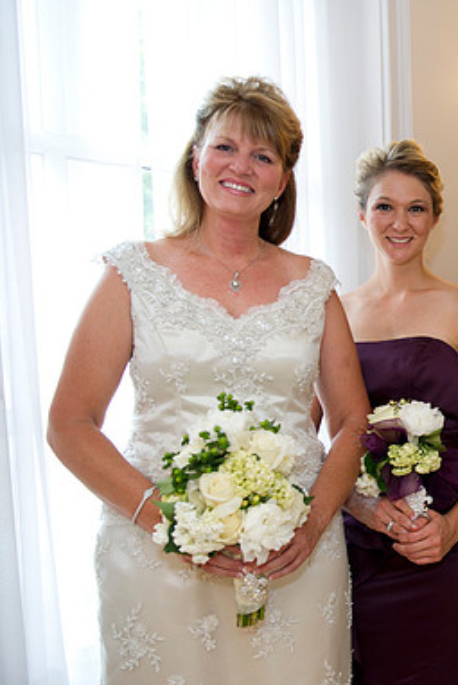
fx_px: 896
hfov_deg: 26.3
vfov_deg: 41.9
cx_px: 510
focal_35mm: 47
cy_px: 344
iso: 1600
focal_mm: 31
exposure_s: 1/100
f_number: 3.2
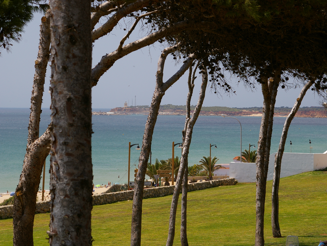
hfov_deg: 14.2
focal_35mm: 139
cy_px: 123
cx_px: 170
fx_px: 1309
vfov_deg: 10.7
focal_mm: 85
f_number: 9.5
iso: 200
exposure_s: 1/500
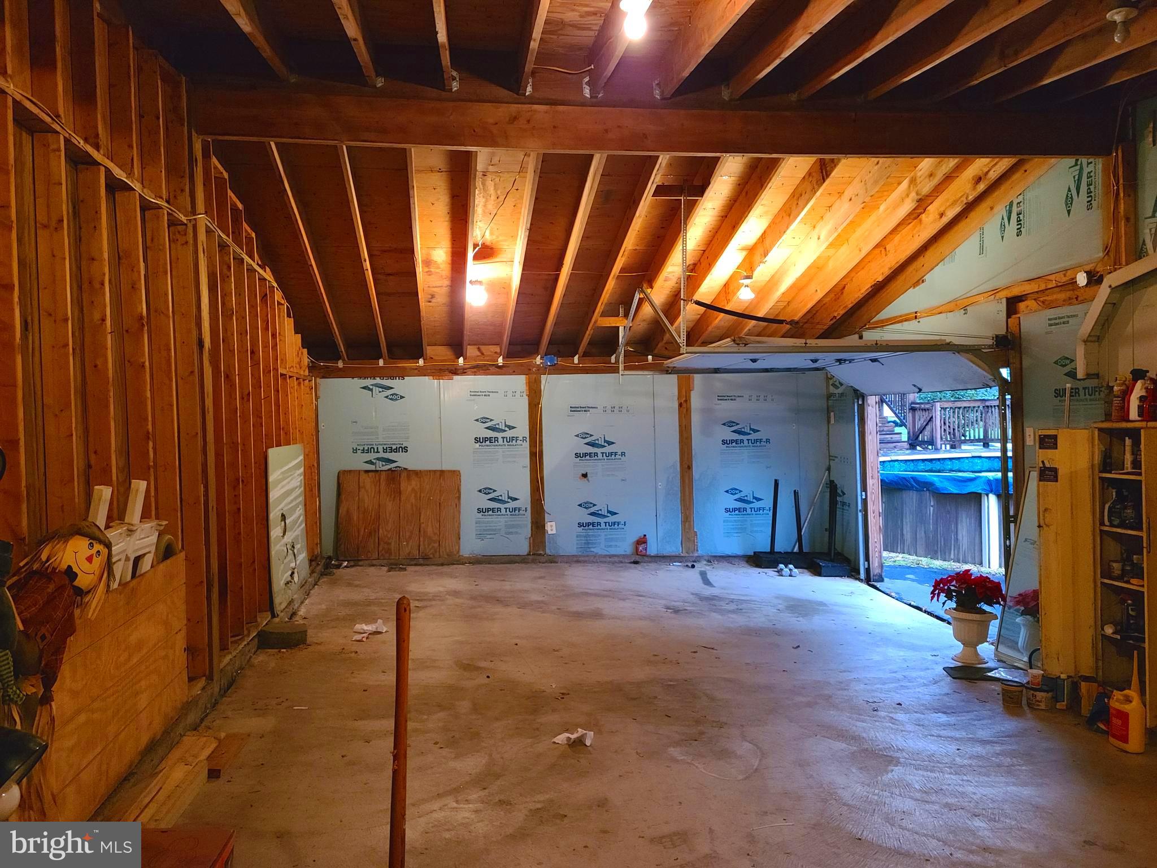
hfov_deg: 63.4
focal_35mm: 28
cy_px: 434
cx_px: 578
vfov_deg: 49.7
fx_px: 936
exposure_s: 1/20
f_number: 2
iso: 640
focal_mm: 5.9
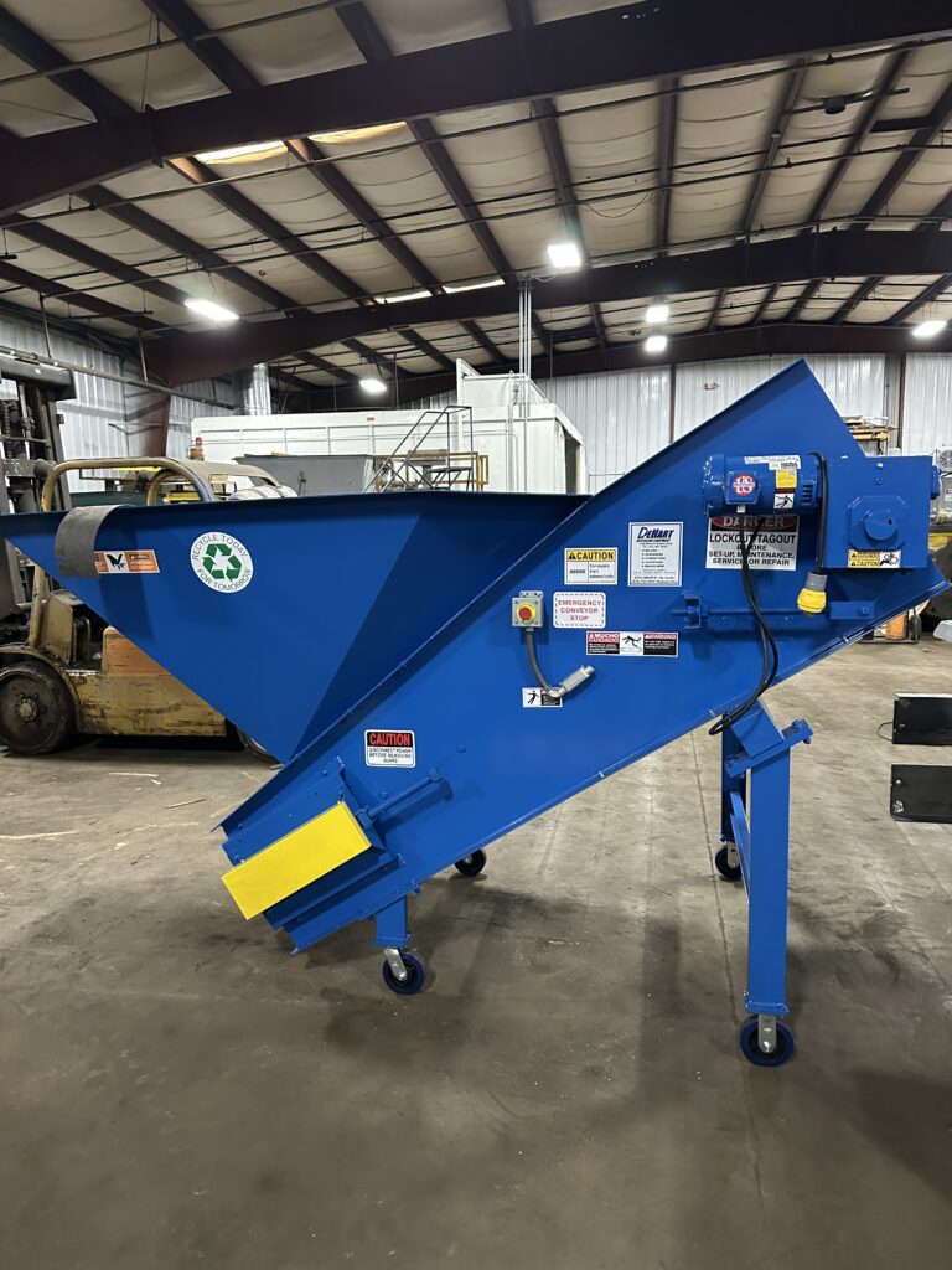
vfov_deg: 71.6
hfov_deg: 56.8
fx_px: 880
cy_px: 635
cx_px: 476
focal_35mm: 24
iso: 800
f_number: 1.78
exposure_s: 1/40
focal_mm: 6.86
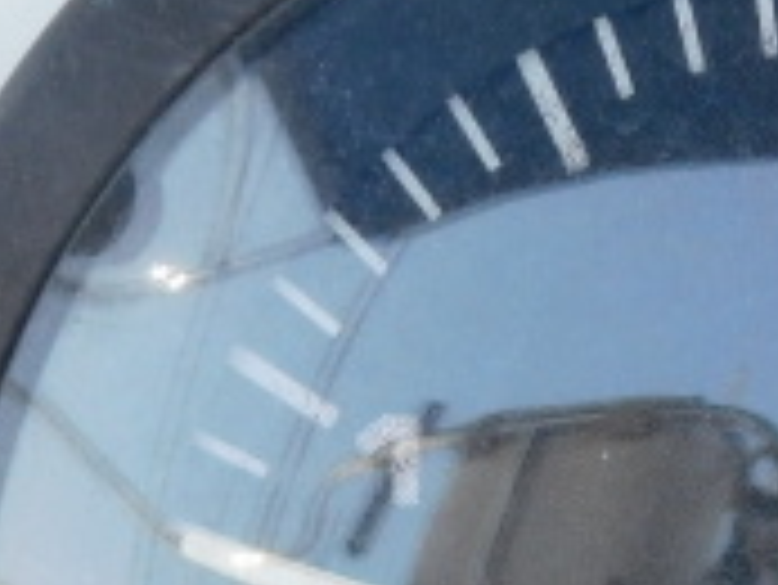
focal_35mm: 208
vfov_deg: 7.1
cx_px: 836
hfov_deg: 9.4
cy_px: 747
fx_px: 4678
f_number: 3.7
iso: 125
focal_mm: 8
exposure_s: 1/125
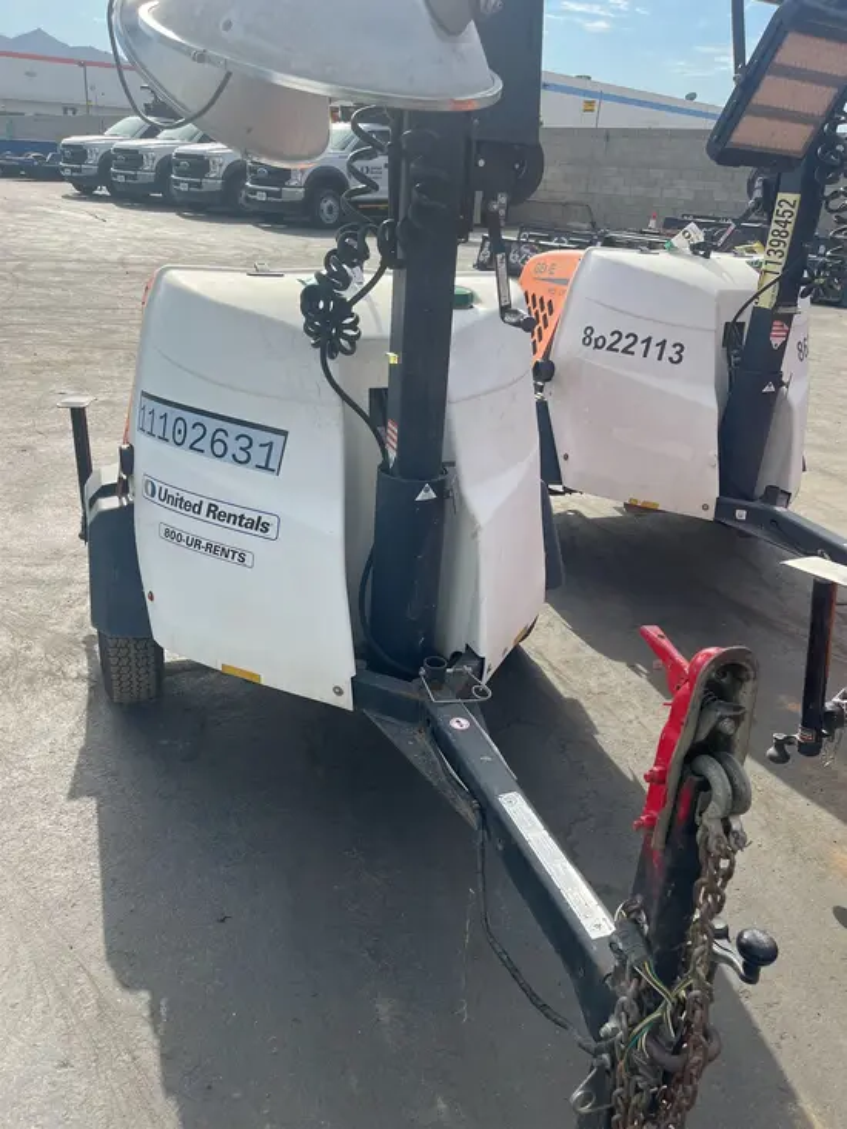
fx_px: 848
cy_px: 564
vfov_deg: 67.3
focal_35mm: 26
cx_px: 424
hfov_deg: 53.1
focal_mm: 5.1
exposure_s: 1/2222
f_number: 1.6
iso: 50
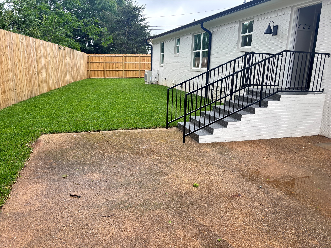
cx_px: 166
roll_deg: -1.9
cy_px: 124
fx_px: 249
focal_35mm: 26
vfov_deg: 53.1
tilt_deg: -11.8
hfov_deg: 67.3
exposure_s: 1/448
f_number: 1.6
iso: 50
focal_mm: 5.96
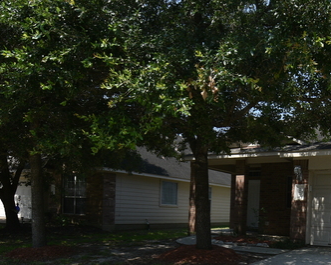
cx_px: 238
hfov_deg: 51.2
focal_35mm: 34
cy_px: 222
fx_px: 333
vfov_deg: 40.9
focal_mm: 10
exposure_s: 1/500
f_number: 8
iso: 180
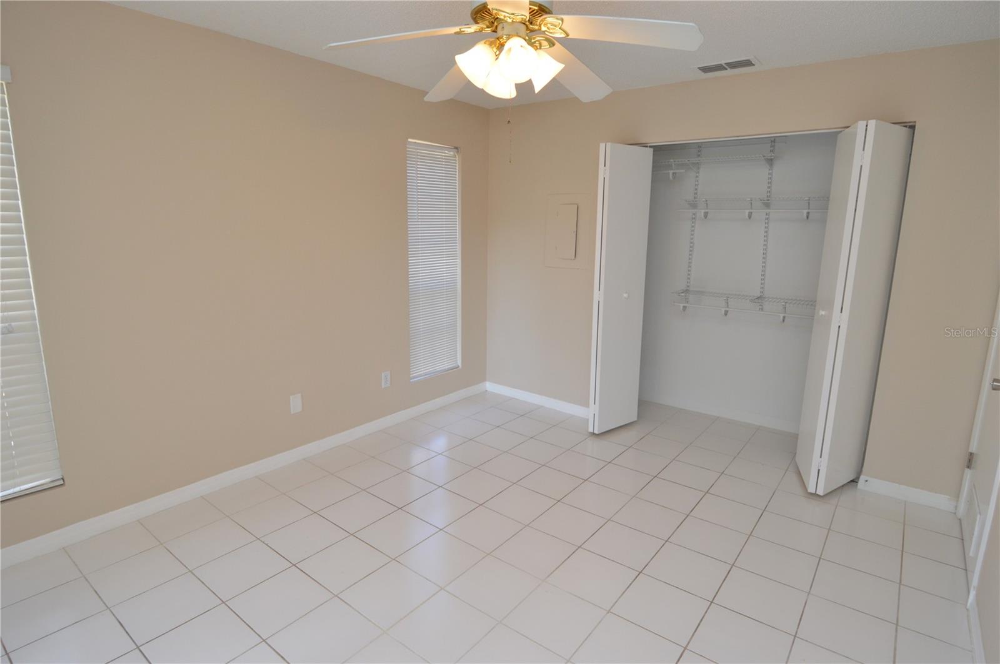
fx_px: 499
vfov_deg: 67.3
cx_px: 500
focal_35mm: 18
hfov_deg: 90.1
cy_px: 332
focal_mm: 12
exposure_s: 1/80
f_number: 4.5
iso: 400
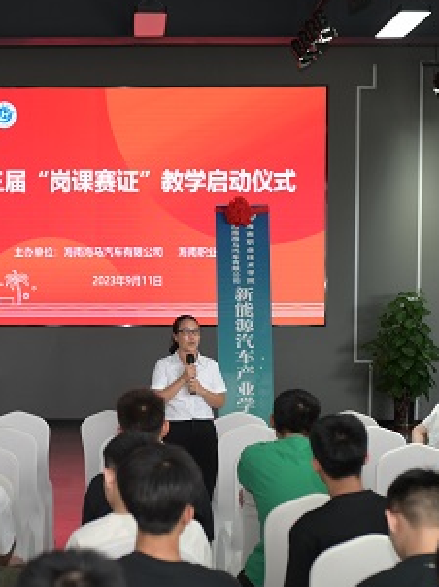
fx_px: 1321
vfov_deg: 24.8
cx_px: 107
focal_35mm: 78
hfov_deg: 18.7
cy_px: 424
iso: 250
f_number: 2.8
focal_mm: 35
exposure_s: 1/160
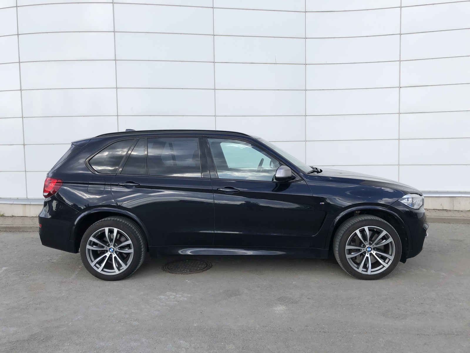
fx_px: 380
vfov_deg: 49.7
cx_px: 235
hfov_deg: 63.4
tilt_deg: -4.6
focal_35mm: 28
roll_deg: +1.5
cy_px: 176
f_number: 1.8
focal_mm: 4
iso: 20
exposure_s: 1/674
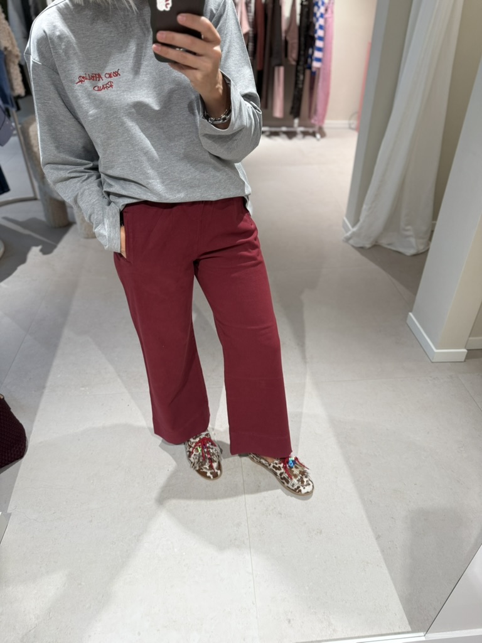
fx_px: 446
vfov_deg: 71.6
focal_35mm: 24
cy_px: 322
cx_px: 241
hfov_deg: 56.8
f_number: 1.78
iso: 125
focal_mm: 6.76
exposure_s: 1/100
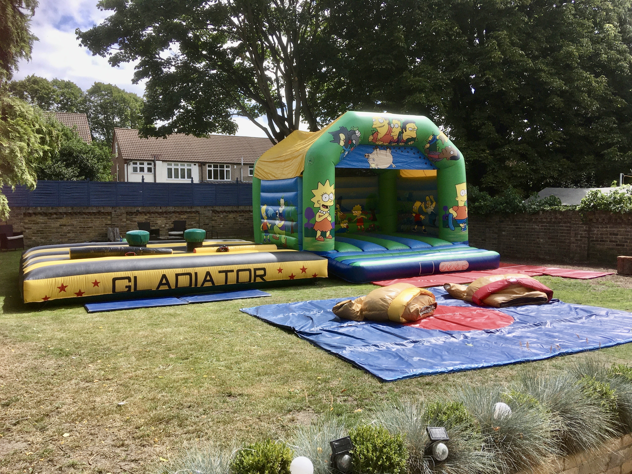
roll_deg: +0.1
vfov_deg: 48.2
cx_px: 316
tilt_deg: -1.7
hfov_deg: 61.7
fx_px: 529
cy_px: 237
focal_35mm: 29
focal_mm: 4.15
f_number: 2.2
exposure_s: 1/1148
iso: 25
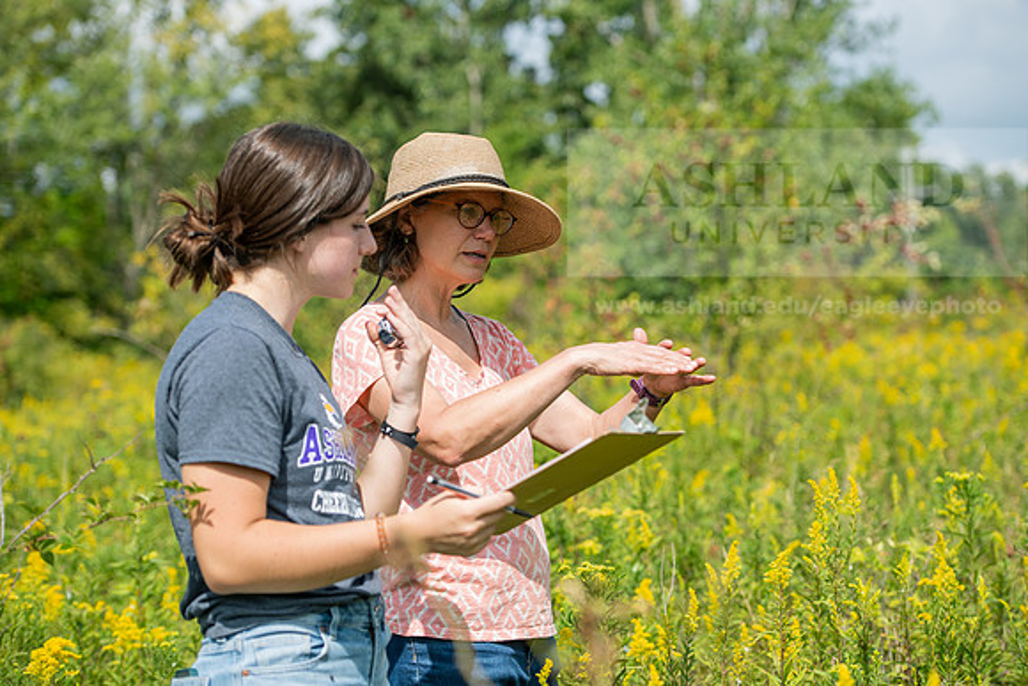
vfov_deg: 15.9
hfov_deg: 23.6
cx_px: 514
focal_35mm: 86
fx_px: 2456
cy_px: 343
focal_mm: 86
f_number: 4
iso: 80
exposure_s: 1/640
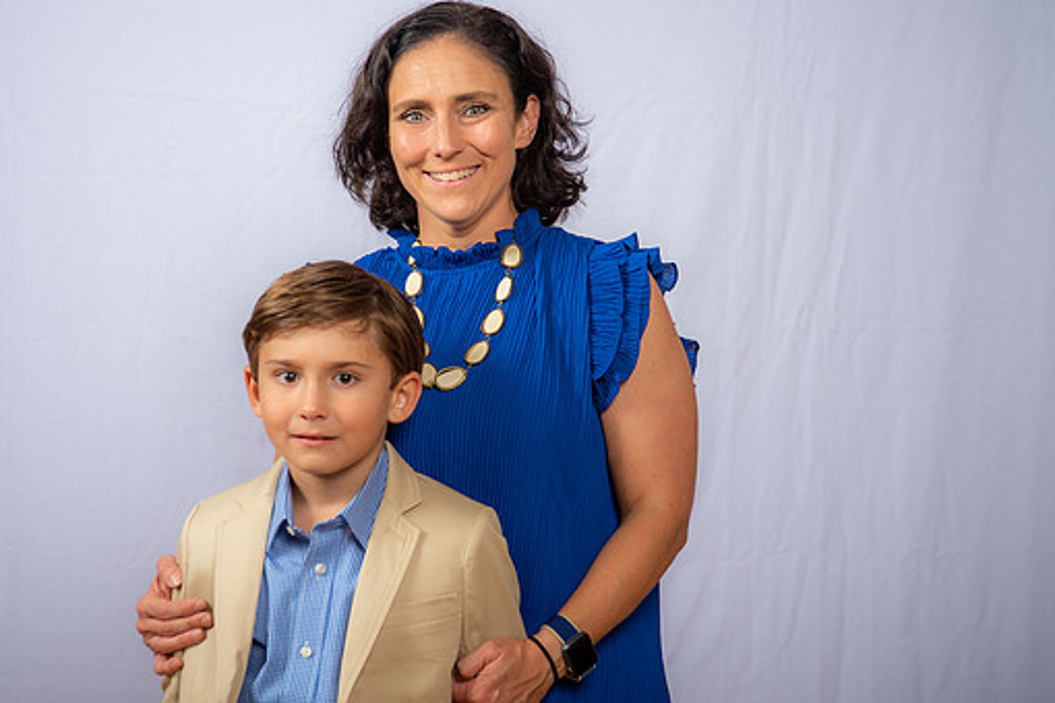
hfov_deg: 27.0
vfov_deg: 18.2
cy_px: 358
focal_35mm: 75
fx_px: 2198
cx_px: 461
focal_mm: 66
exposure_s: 1/160
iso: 250
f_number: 6.3
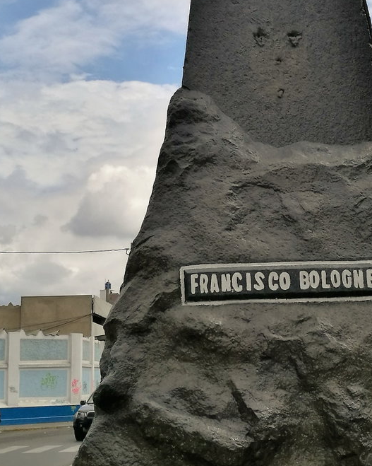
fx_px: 881
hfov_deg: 23.7
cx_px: 246
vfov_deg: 29.4
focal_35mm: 64
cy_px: 159
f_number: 2.2
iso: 50
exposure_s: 1/2545
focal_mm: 4.5
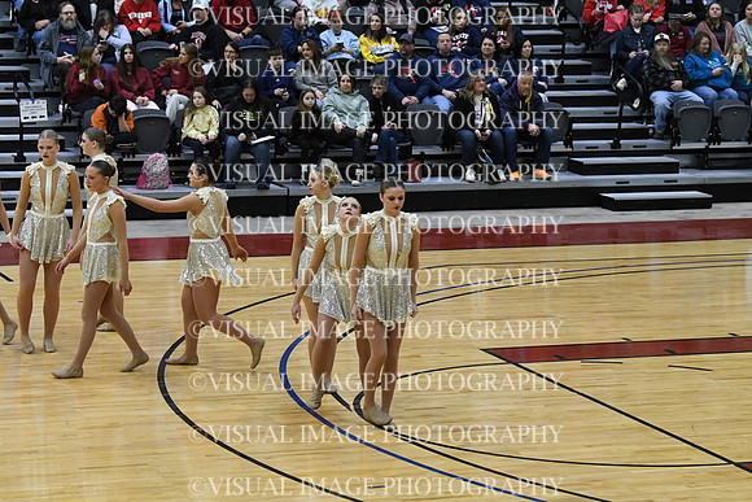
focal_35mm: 129
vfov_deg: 10.6
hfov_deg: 15.9
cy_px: 251
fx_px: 2695
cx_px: 376
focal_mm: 86
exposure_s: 1/500
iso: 5000
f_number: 4
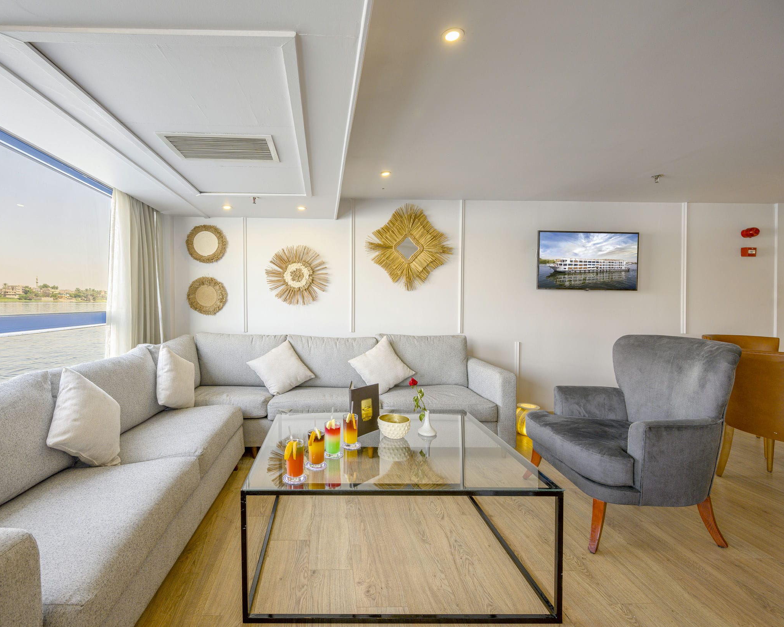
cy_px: 311
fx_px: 371
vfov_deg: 80.4
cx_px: 325
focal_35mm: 16
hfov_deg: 92.2
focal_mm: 14
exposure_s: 1/5
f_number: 7.1
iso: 200
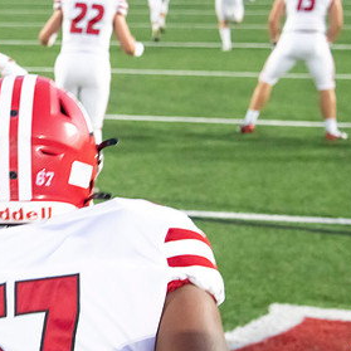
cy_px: 133
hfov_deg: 14.9
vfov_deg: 15.1
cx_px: 6
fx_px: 1319
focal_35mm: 115
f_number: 7.1
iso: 10000
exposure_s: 1/250
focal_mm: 65
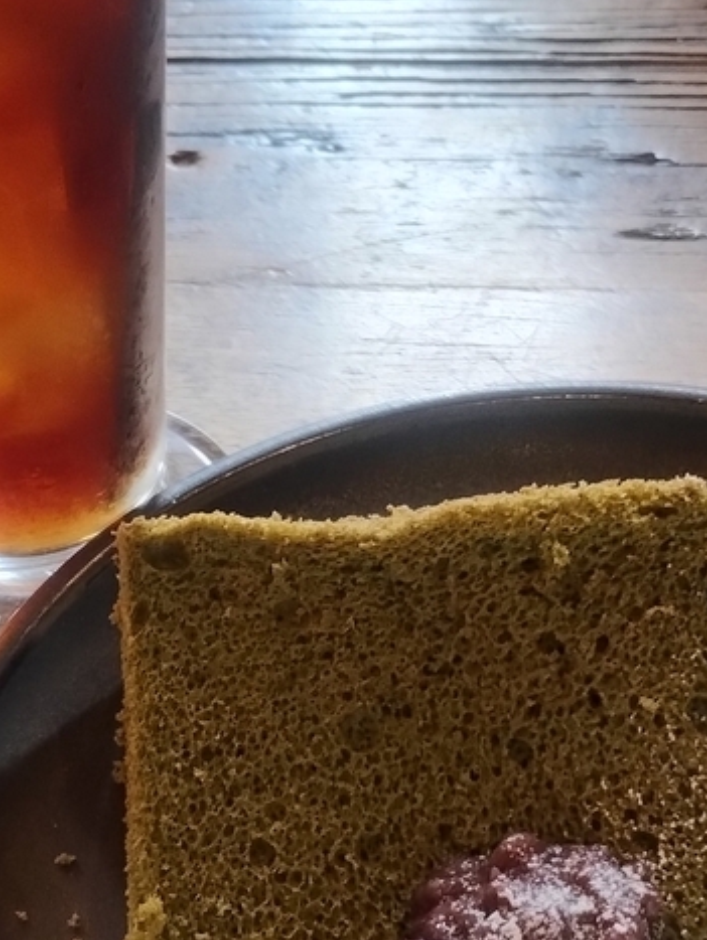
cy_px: 654
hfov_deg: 20.4
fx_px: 1958
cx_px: 278
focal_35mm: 72
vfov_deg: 26.8
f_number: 1.8
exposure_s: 1/60
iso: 603
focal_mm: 4.27
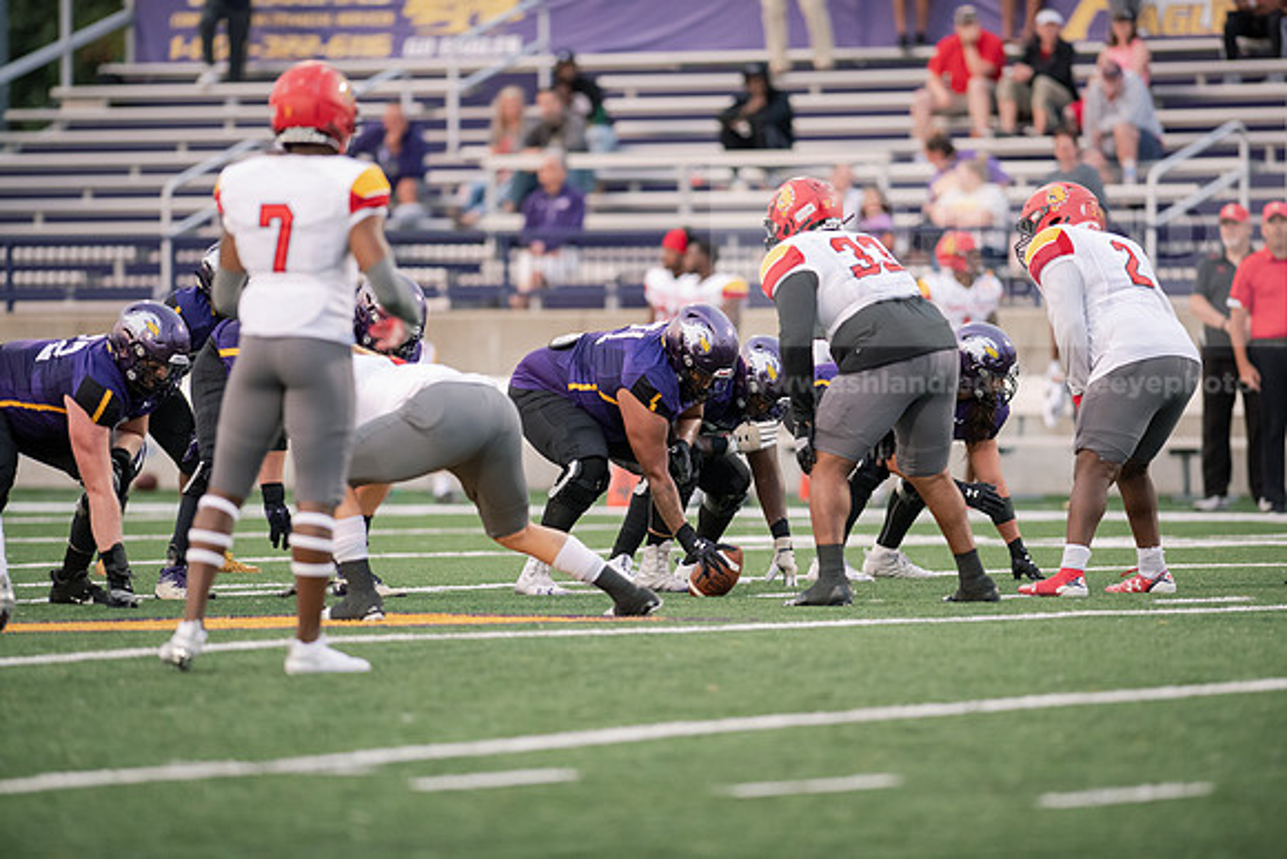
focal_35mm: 300
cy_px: 430
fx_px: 10727
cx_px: 644
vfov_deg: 4.6
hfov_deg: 6.9
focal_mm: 300
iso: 2500
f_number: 2.8
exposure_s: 1/800
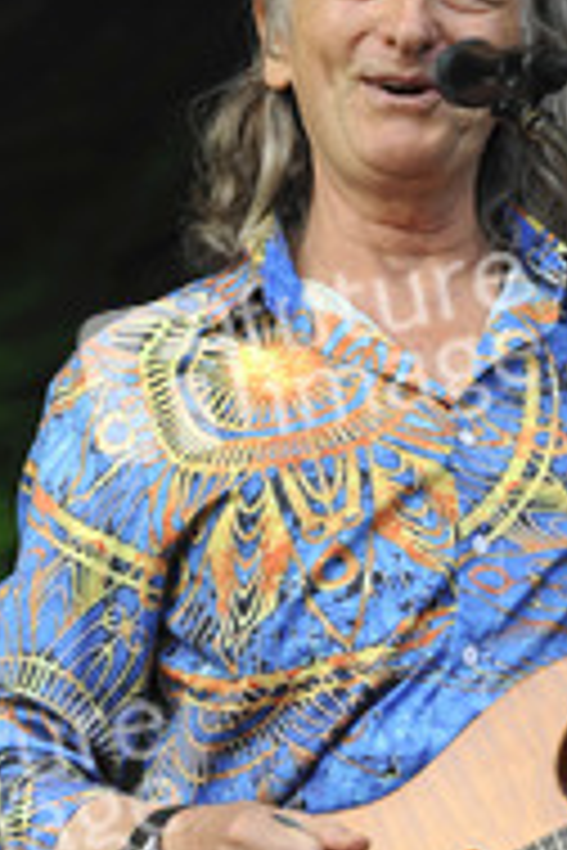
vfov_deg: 5.0
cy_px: 585
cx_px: 443
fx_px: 9756
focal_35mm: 413
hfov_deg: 3.3
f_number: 5
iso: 400
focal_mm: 195
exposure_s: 1/250
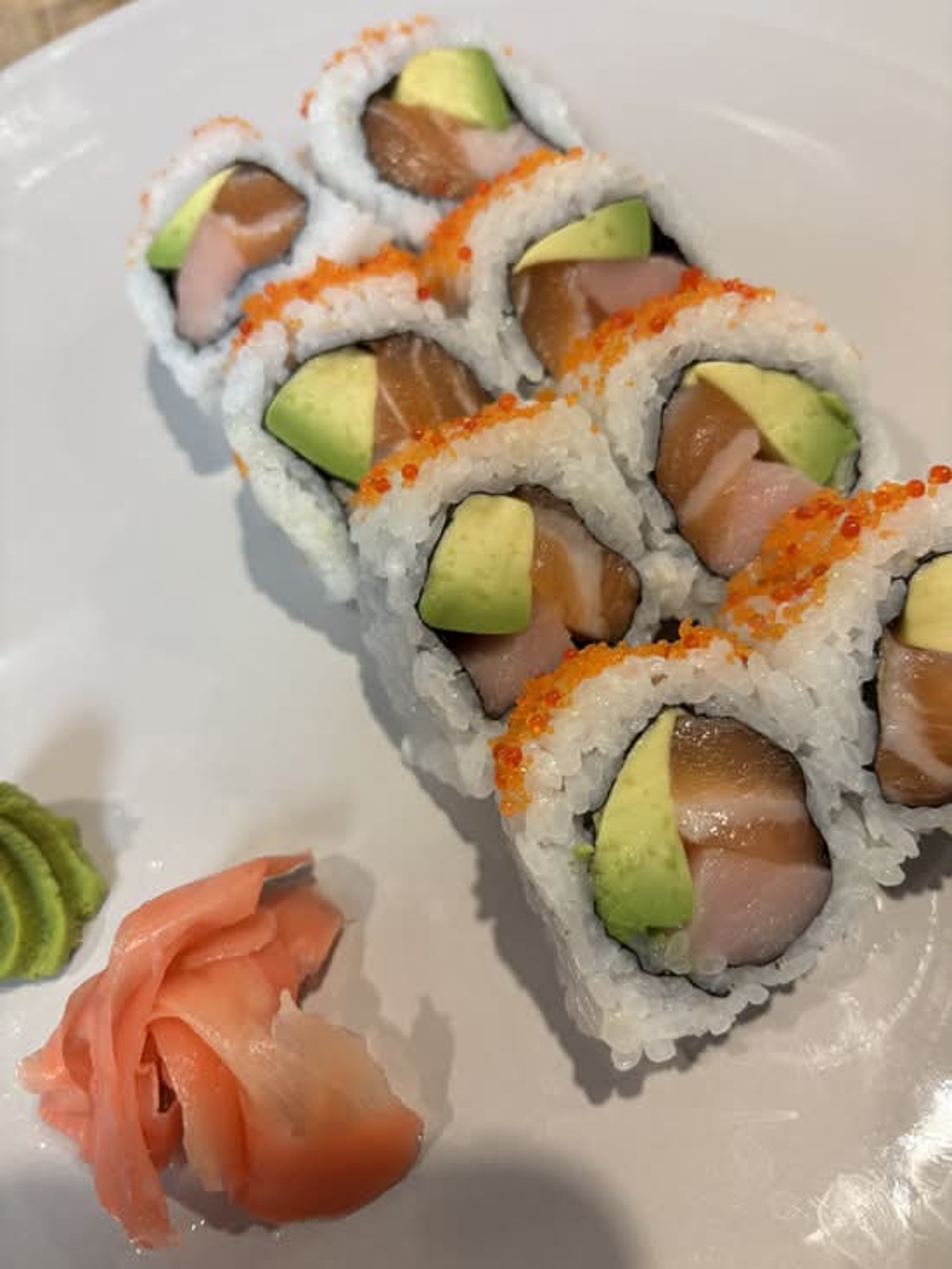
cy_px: 634
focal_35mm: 26
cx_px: 476
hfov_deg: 53.1
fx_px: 953
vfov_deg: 67.3
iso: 125
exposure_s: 1/120
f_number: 1.6
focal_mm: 5.96
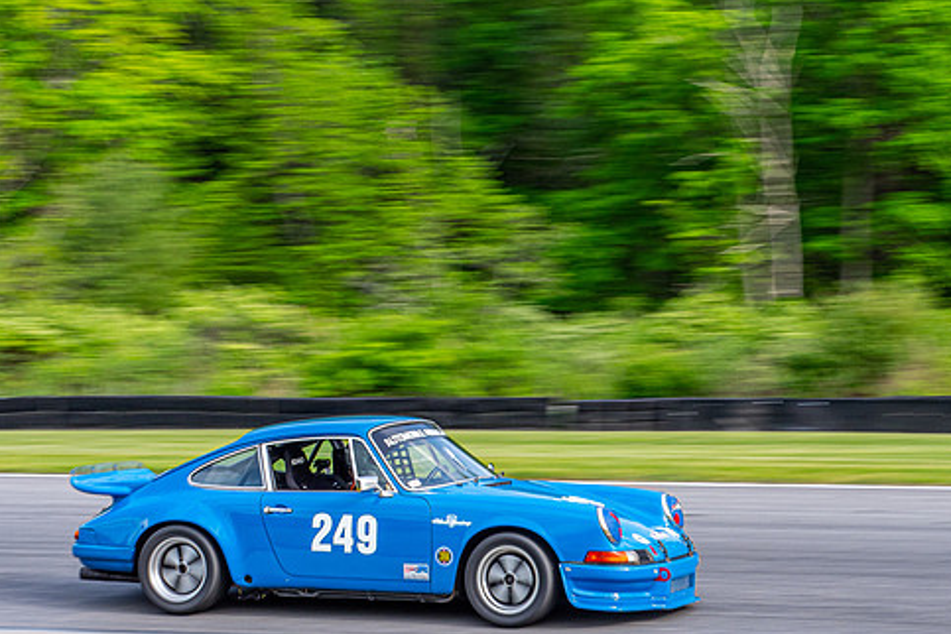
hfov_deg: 20.4
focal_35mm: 100
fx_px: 2641
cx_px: 508
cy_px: 387
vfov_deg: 13.7
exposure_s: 1/125
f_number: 10
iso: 200
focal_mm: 40
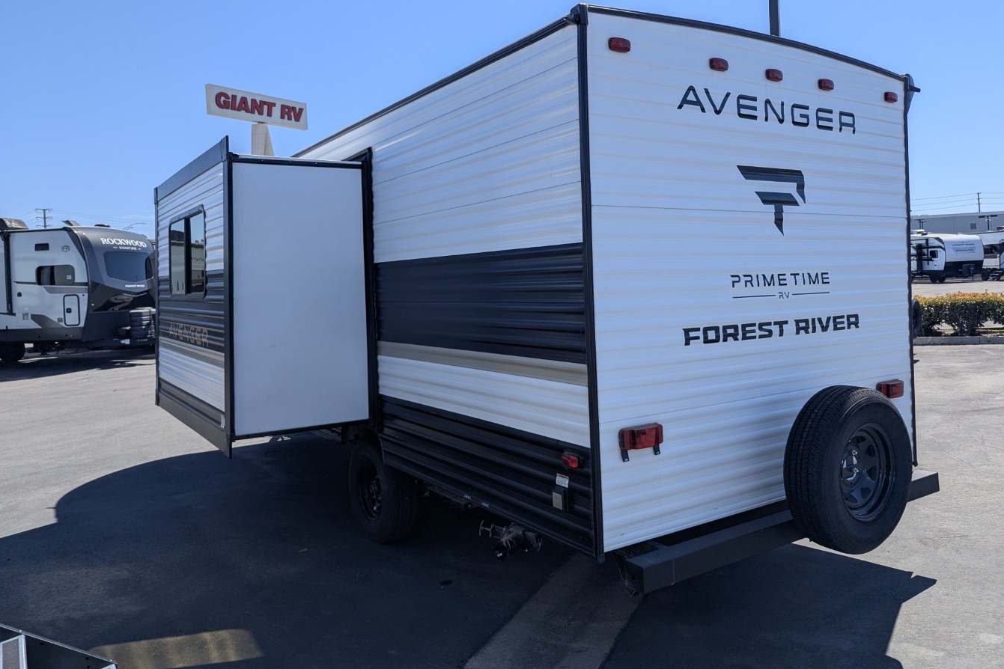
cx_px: 515
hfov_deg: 69.4
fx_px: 725
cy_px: 296
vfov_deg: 49.5
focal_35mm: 26
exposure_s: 1/2358
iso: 46
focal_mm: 6.81
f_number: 1.85
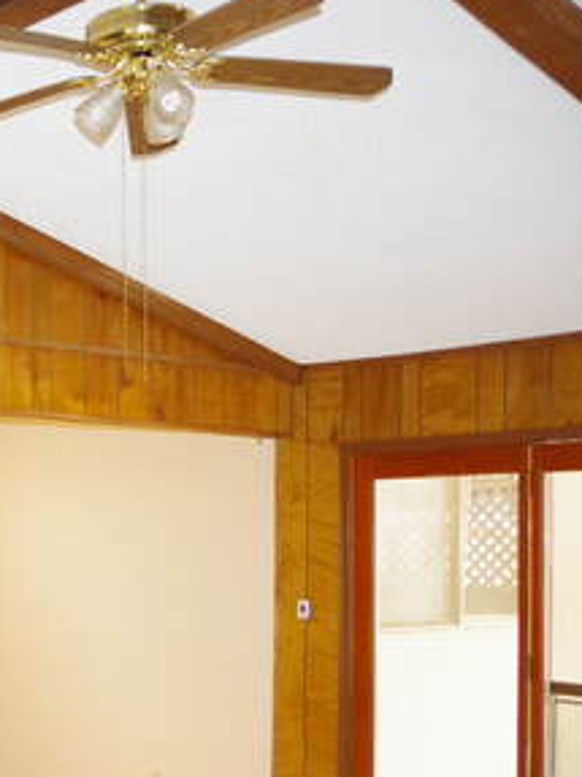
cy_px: 537
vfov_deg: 32.9
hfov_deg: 22.0
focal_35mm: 58
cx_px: -225
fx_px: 1301
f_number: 3.5
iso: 1600
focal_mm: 18
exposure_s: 1/60
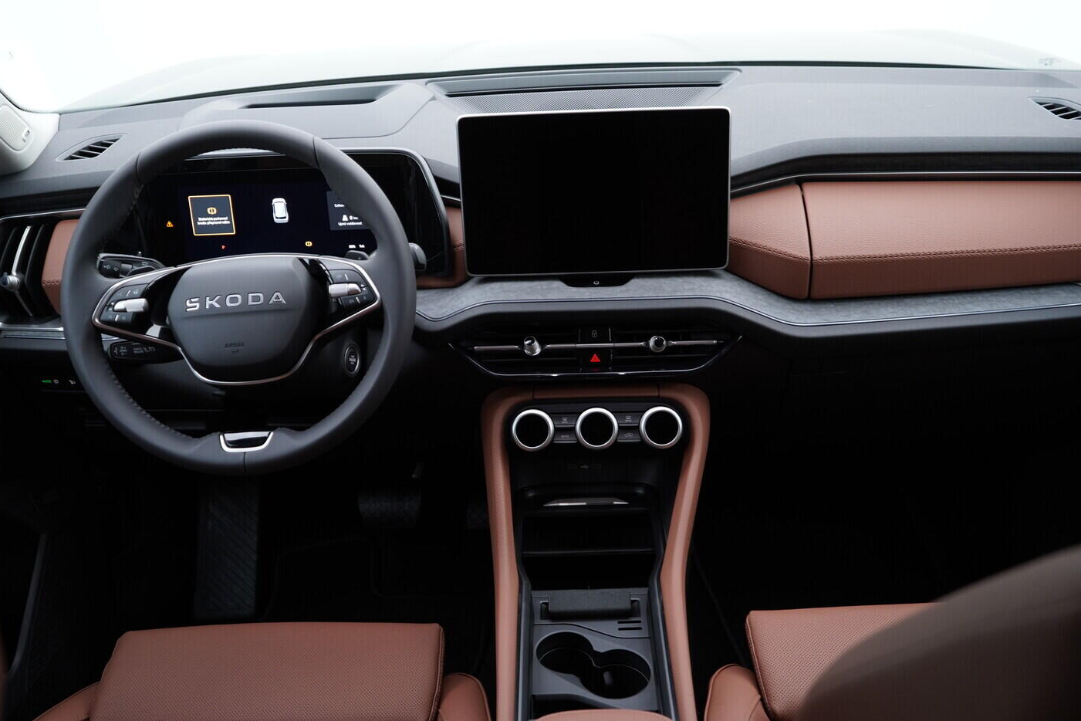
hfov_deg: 51.9
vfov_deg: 35.9
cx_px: 539
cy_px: 351
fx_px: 1111
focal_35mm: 37
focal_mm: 24
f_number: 2.8
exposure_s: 1/40
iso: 250
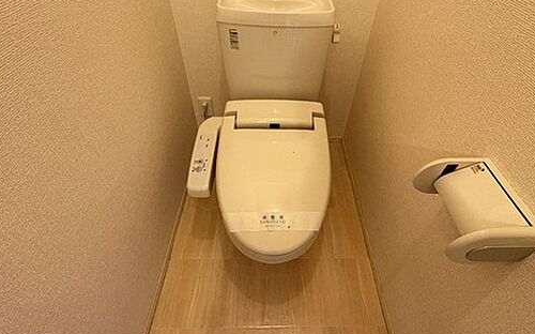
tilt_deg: -40.9
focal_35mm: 19
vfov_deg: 61.0
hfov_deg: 87.9
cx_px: 285
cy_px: 118
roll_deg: -2.5
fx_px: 277
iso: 640
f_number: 2.2
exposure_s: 1/60
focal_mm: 2.22
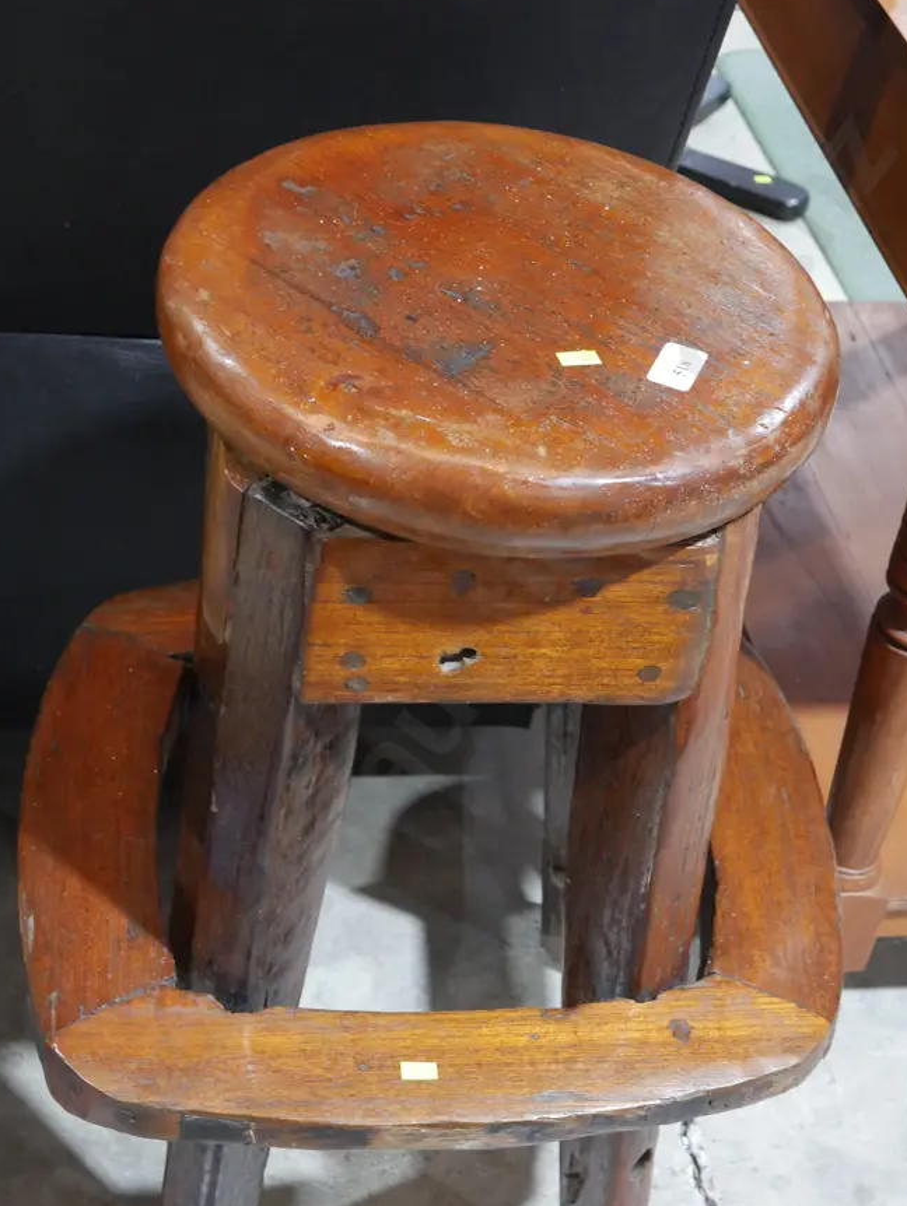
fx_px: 1988
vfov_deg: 33.7
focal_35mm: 57
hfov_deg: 25.7
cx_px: 443
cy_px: 707
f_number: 5.2
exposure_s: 1/60
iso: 1600
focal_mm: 24
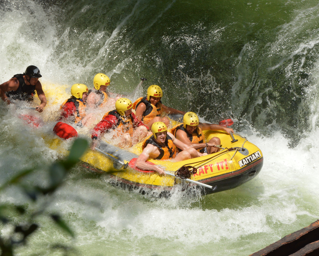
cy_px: 128
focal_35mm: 339
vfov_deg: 4.6
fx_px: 3201
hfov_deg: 5.7
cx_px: 134
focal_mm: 200
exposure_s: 1/800
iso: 800
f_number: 13
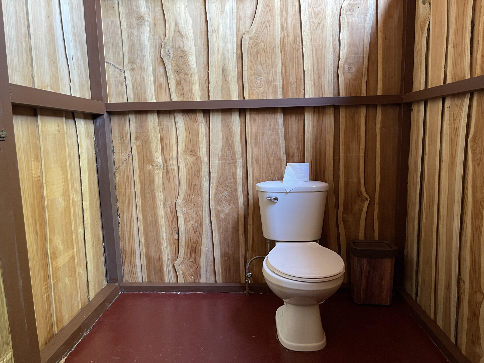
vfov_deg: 53.1
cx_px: 242
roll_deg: +1.6
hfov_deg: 67.3
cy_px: 182
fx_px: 364
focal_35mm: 26
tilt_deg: -9.5
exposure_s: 1/60
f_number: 1.6
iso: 200
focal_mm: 5.1
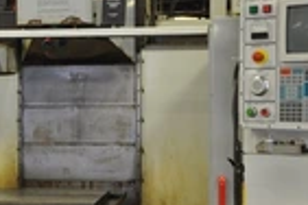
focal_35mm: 106
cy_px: 122
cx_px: -28
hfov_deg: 18.5
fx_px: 910
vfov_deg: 12.9
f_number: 4
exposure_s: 1/15
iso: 400
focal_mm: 25
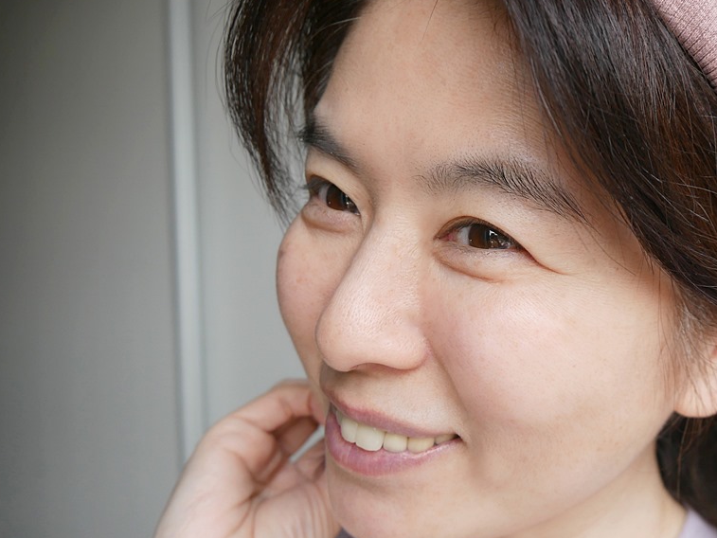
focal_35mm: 37
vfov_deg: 38.6
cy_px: 312
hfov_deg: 49.4
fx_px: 767
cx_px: 467
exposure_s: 1/160
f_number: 3.5
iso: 200
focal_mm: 14
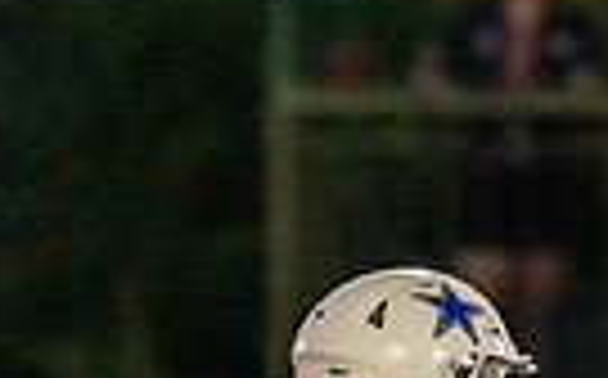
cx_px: 606
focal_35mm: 1237
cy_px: 792
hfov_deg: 1.7
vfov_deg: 1.1
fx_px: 20472
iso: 4000
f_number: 2.8
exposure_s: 1/1000
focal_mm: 200
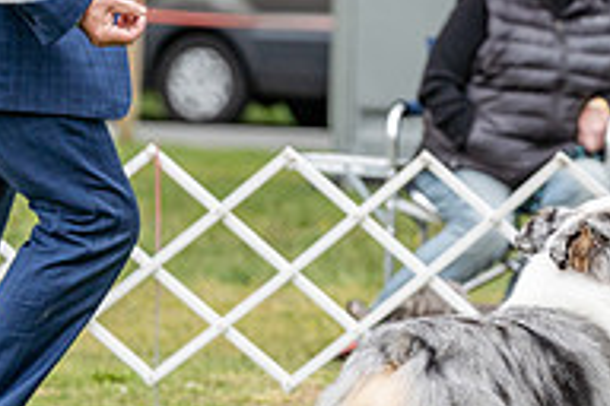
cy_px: 62
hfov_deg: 3.8
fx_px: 9285
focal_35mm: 548
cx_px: 469
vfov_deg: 2.5
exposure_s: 1/1000
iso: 400
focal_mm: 137
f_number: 4.5
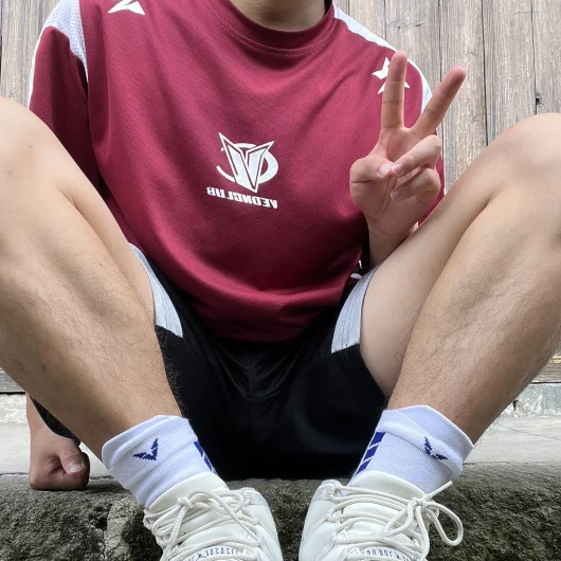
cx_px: 278
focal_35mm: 36
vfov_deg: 45.6
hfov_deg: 46.0
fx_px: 660
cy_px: 357
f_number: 2.2
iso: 50
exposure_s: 1/91
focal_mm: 2.71
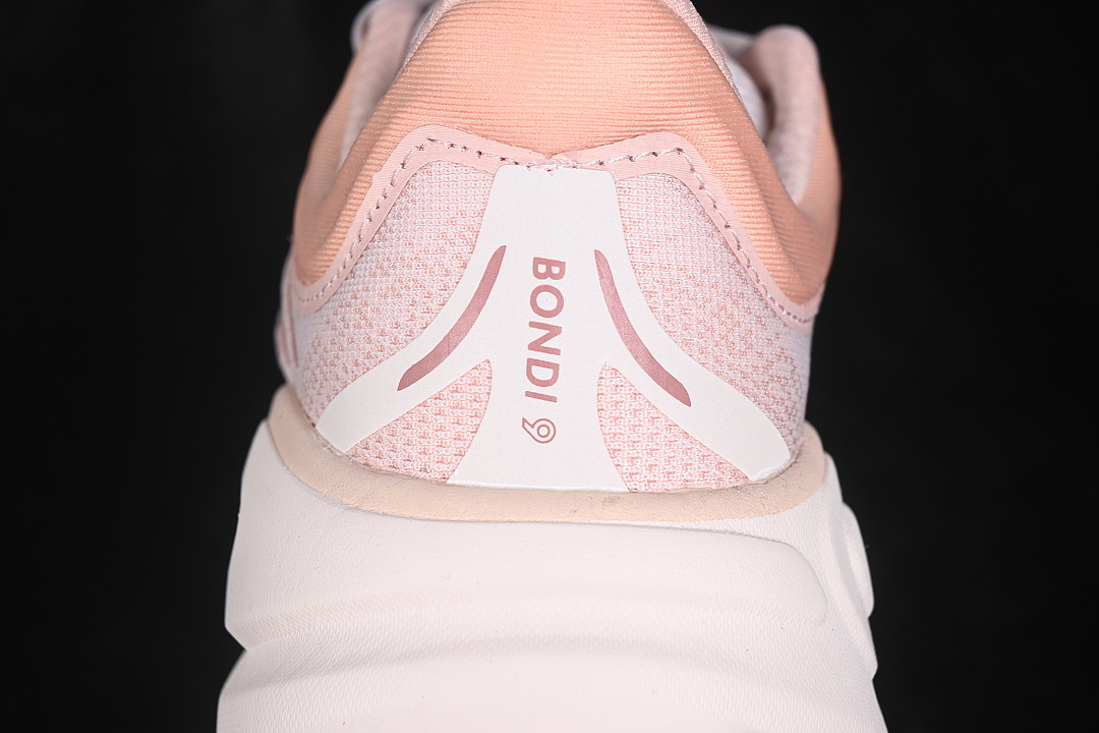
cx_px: 550
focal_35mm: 75
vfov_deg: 18.2
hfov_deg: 27.0
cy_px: 366
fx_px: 2289
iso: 160
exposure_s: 1/80
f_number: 7.1
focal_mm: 50
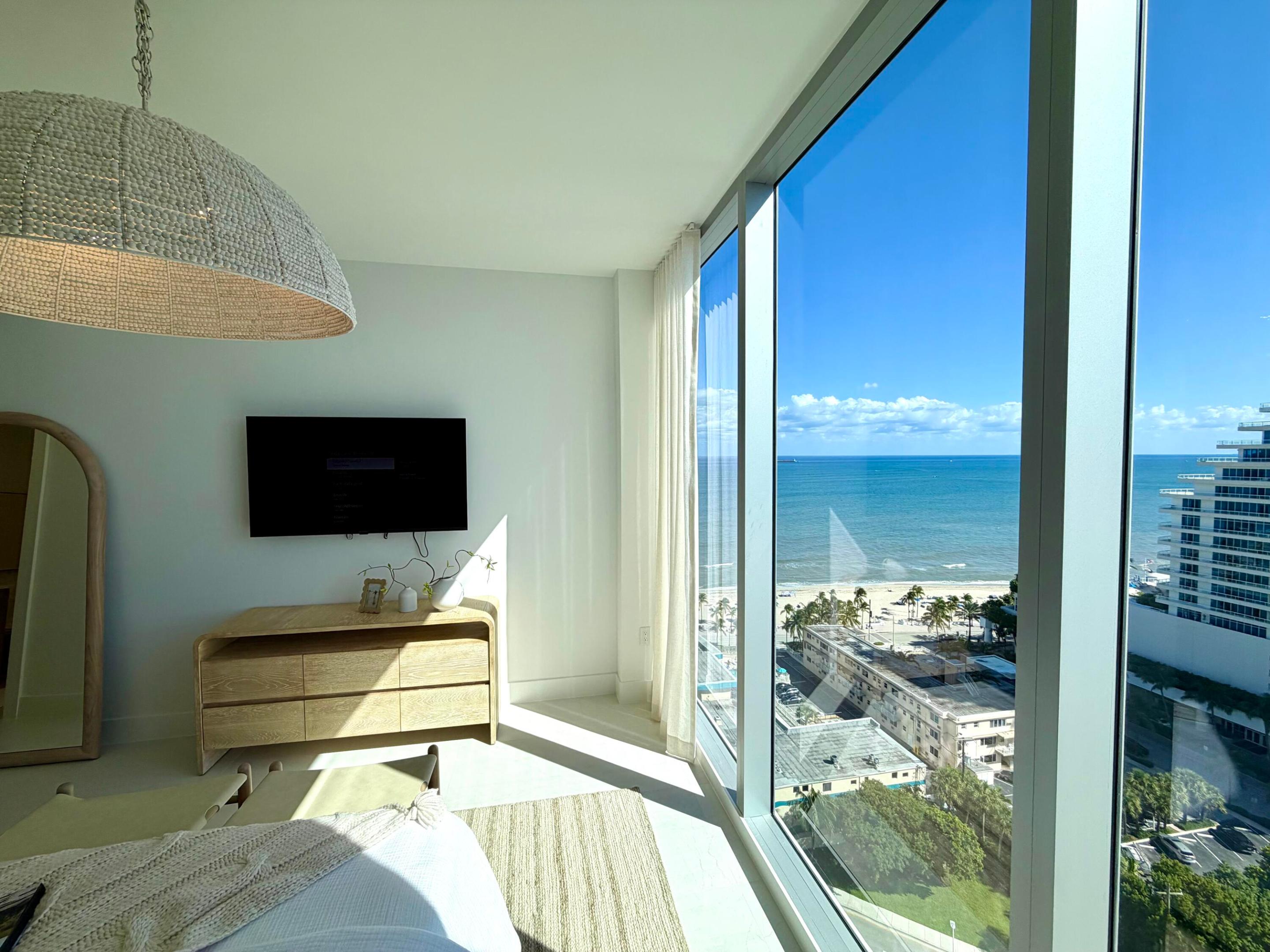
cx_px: 635
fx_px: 514
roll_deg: +0.8
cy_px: 476
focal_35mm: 14
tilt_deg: -2.3
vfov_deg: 85.7
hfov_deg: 102.1
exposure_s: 1/760
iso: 40
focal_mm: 2.22
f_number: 2.2
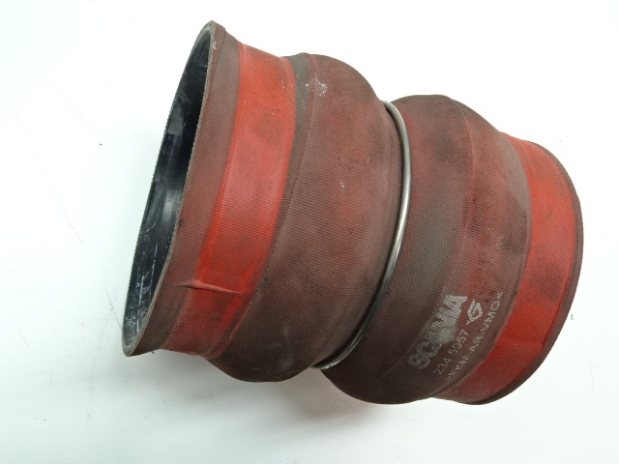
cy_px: 232
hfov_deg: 55.4
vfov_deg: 42.9
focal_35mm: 33
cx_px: 310
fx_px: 590
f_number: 4
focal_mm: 5.61
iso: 250
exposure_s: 1/40
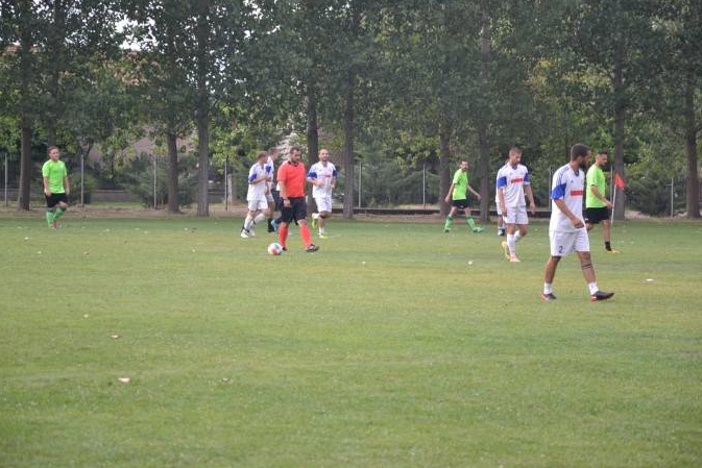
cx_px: 340
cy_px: 228
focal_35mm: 169
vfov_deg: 8.2
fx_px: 3287
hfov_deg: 12.2
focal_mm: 105
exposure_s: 1/125
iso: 200
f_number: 5.6
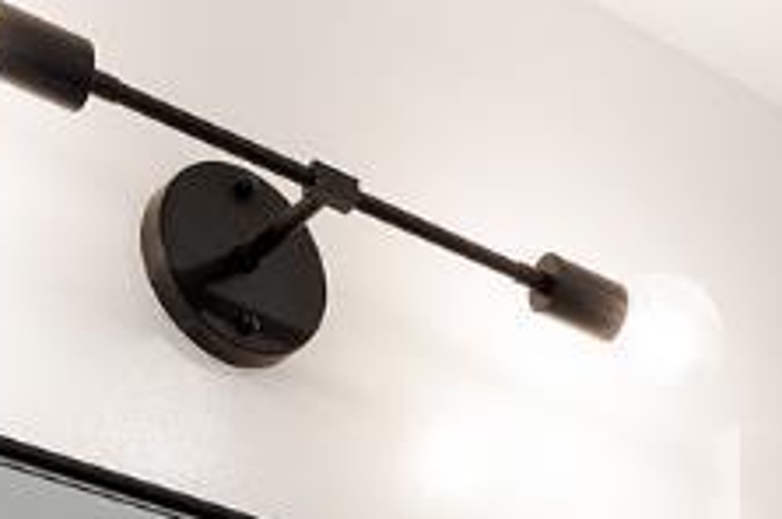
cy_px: 1464
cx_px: 901
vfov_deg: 10.4
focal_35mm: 101
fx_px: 2191
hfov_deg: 19.2
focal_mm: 15
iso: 400
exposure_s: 1/25
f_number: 9
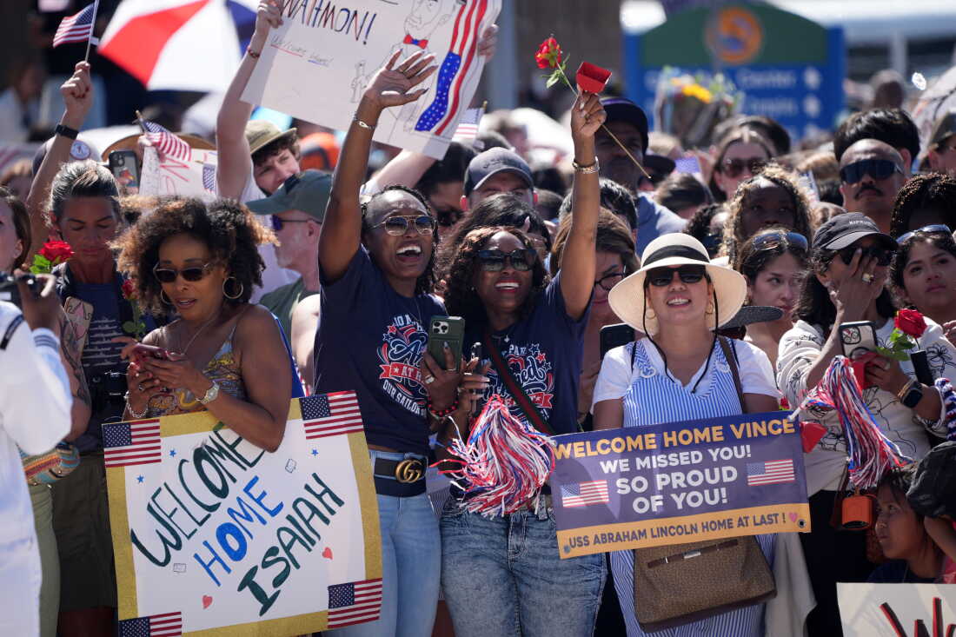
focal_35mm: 400
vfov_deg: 3.4
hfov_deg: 5.2
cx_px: 478
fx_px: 10620
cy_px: 318
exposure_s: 1/800
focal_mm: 400
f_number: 6.3
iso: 320
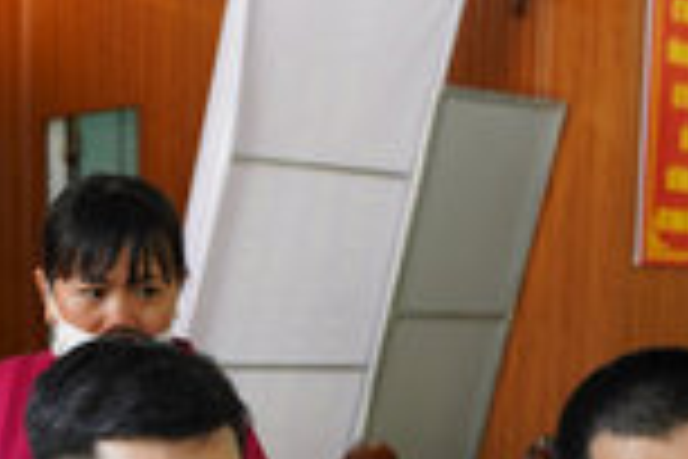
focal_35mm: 95
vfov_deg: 13.5
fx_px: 1819
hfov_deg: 21.2
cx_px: 162
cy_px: 698
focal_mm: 26.9
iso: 1250
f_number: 3.2
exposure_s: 1/200
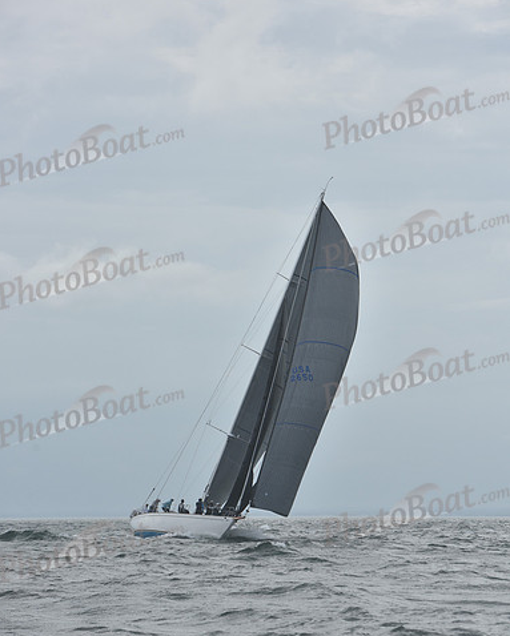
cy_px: 326
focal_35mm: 165
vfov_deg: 11.7
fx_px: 3110
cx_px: 254
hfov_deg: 9.4
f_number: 7.1
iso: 200
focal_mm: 145
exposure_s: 1/1250
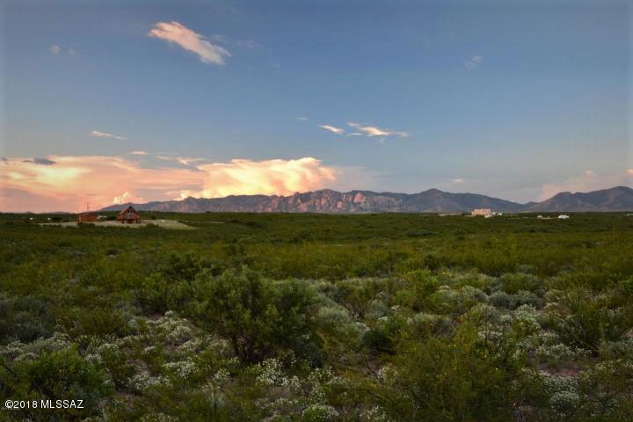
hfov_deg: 47.9
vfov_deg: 33.0
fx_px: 712
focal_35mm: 40
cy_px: 211
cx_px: 316
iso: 500
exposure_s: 1/15
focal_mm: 27
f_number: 8
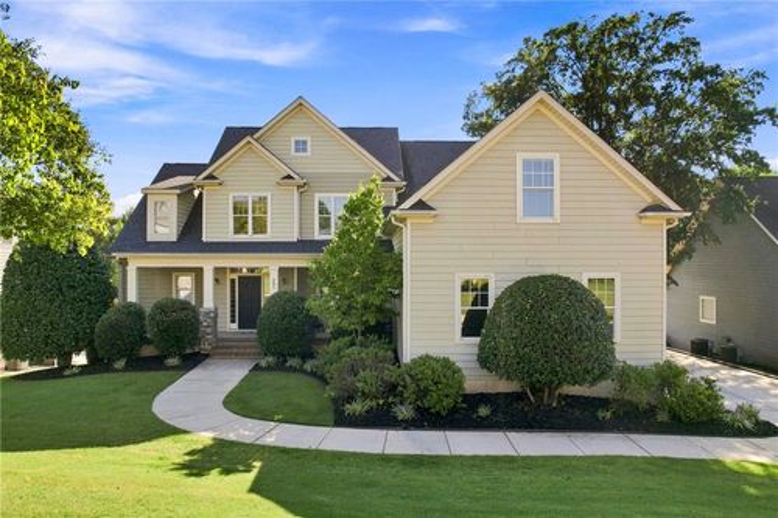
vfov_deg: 57.2
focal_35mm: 22
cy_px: 259
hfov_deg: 78.6
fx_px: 475
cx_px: 389
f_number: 2.8
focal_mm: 8.4
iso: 100
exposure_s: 1/250
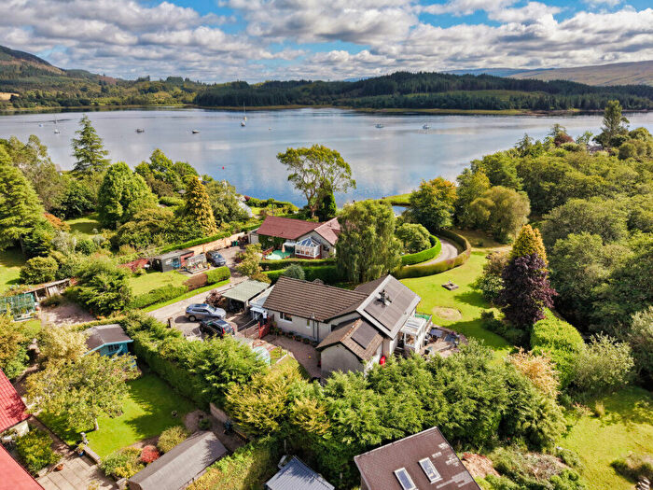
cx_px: 326
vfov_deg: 56.8
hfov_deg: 71.6
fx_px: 453
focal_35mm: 24
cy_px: 245
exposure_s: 1/120
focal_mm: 8.67
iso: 280
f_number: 1.8
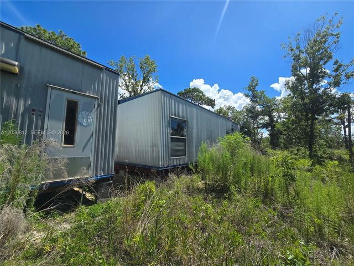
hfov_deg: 106.2
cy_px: 133
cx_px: 177
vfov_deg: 89.9
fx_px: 133
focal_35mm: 13
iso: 50
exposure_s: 1/2180
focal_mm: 2.2
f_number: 2.2
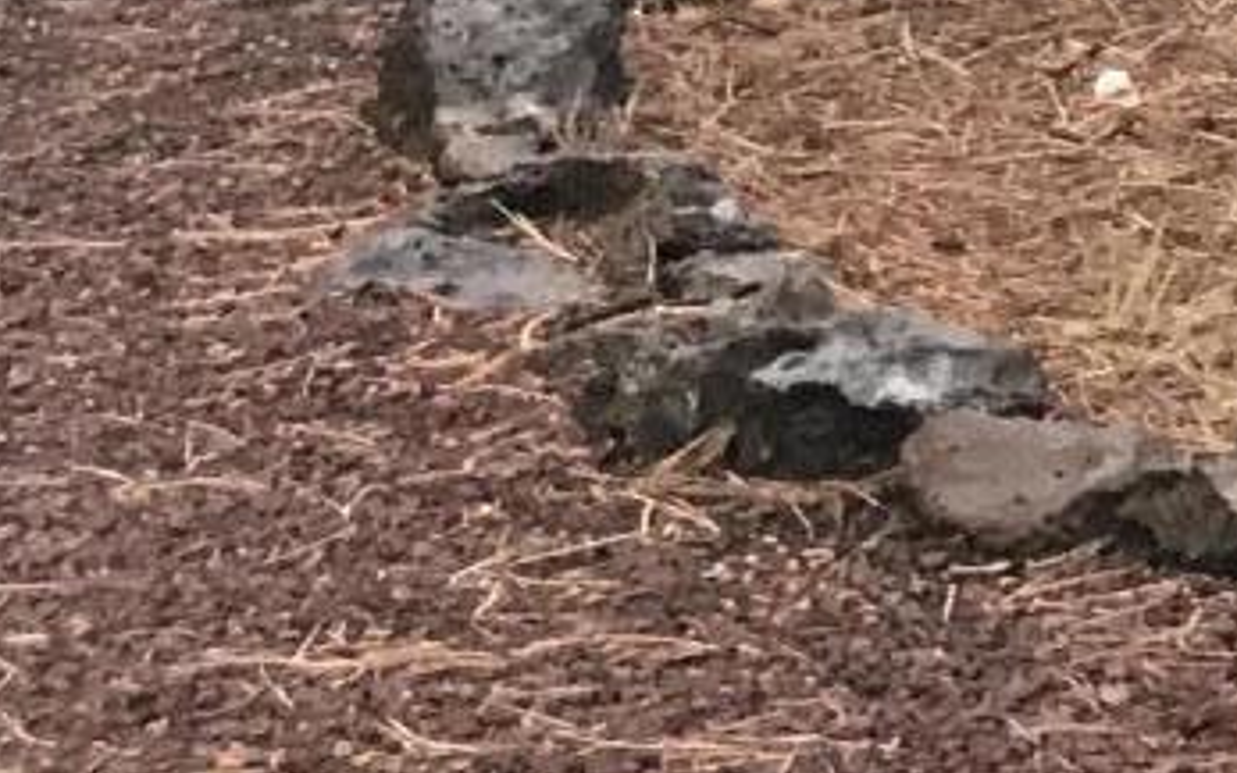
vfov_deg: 6.8
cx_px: 2859
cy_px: -1710
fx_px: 5766
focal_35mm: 171
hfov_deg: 10.7
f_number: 1.8
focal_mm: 3.99
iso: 40
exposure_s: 1/24
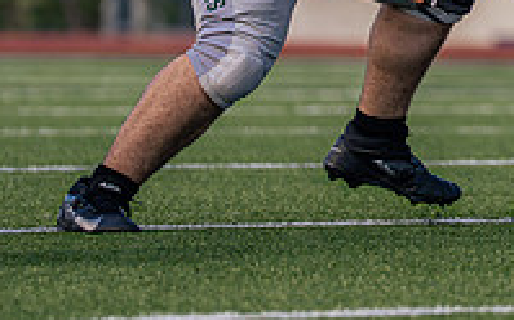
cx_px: 767
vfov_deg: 1.4
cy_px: -126
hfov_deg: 2.3
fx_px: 12779
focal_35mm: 913
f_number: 2.8
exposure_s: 1/2500
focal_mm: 200
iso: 250
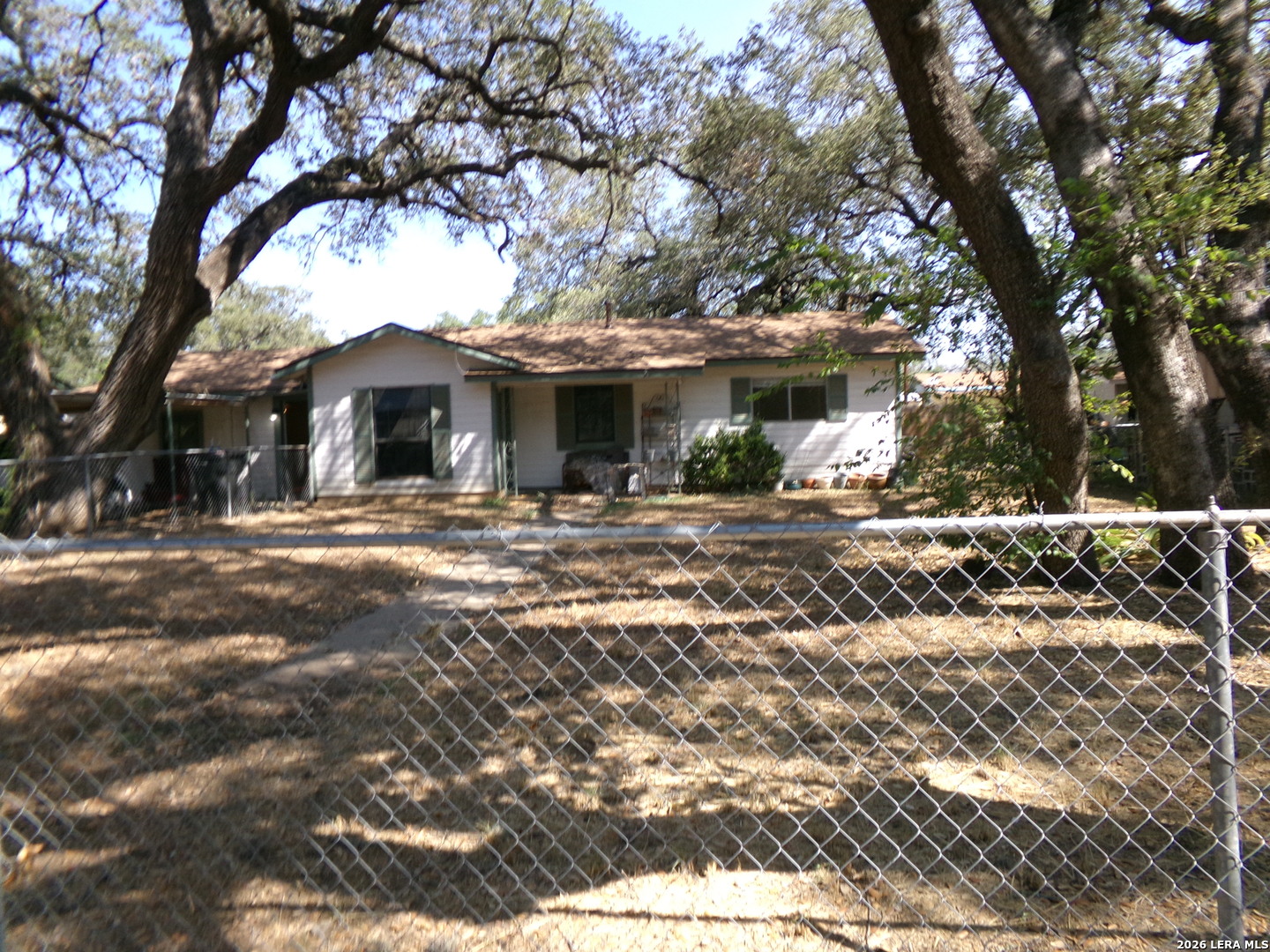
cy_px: 476
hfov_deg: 71.6
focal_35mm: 24
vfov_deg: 56.8
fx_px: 881
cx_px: 635
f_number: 11.07
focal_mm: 4.3
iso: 192
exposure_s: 1/60
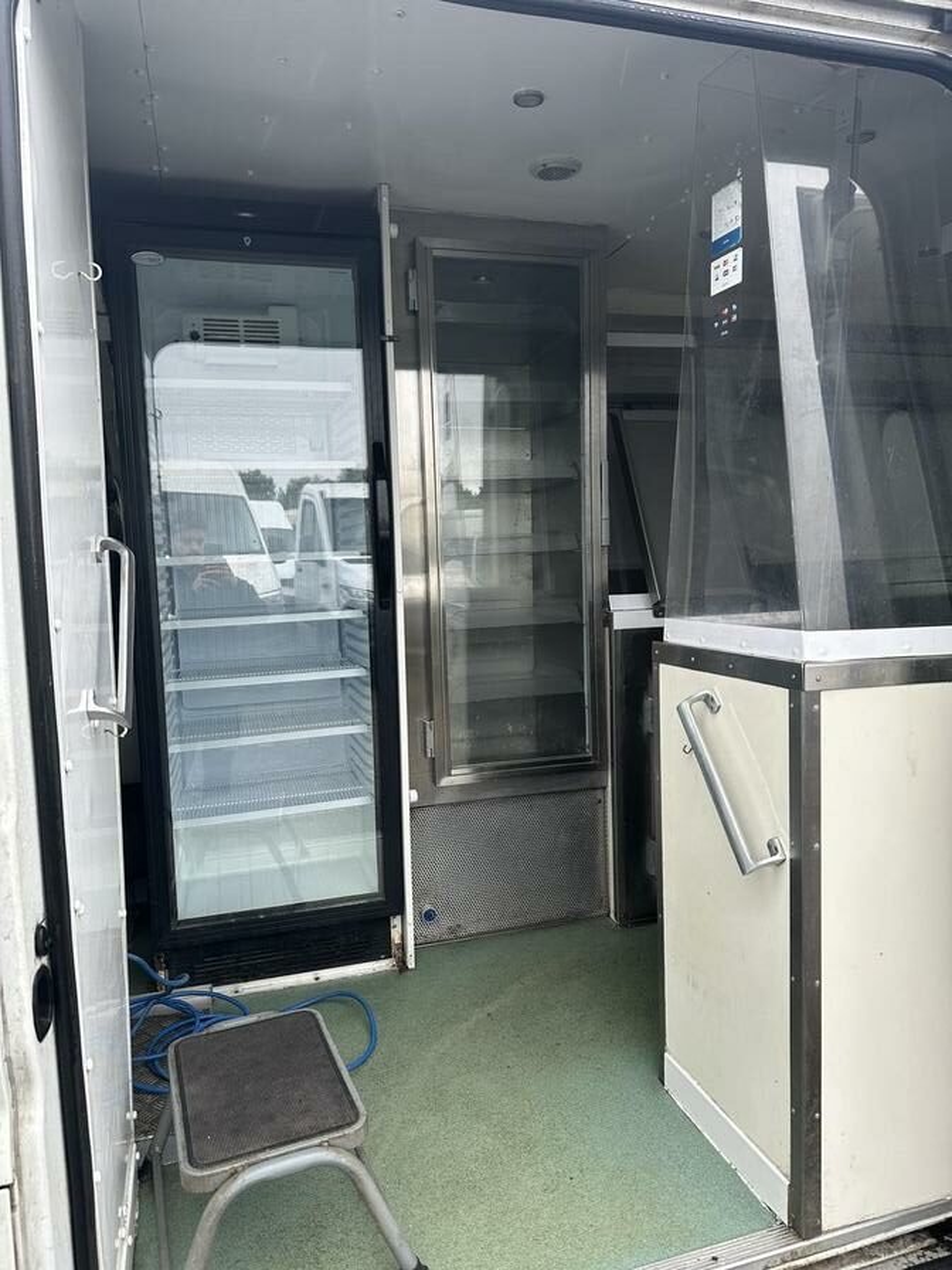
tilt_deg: -5.9
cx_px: 476
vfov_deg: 71.6
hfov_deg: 56.8
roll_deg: +0.1
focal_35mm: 24
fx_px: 880
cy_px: 635
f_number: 1.78
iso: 80
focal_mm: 6.86
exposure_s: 1/121
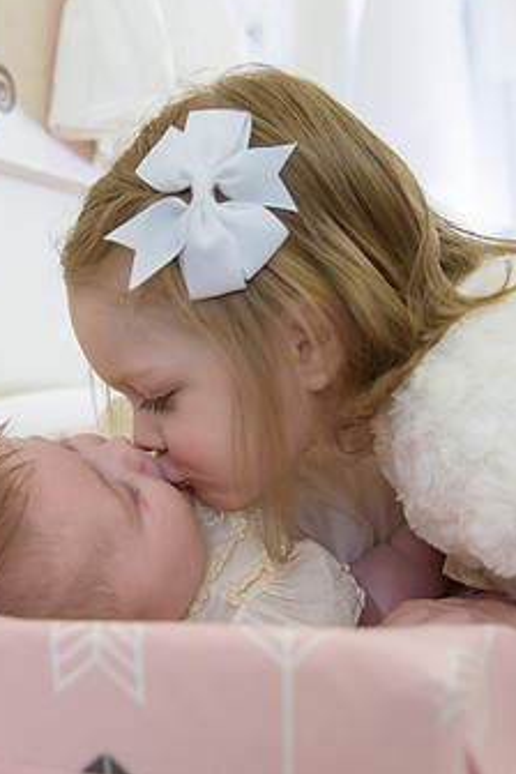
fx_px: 1075
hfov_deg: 26.8
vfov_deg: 39.6
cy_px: 418
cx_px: 157
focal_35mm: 50
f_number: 3.2
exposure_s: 1/125
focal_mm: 29
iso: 1600
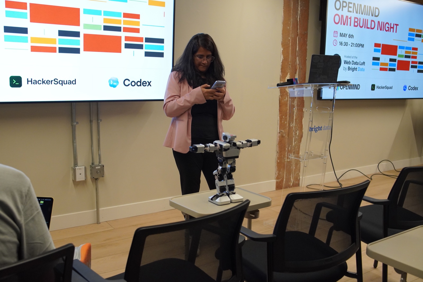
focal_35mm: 34
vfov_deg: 38.3
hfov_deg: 55.1
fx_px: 405
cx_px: 212
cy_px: 141
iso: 1600
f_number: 4
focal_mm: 23
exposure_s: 1/160
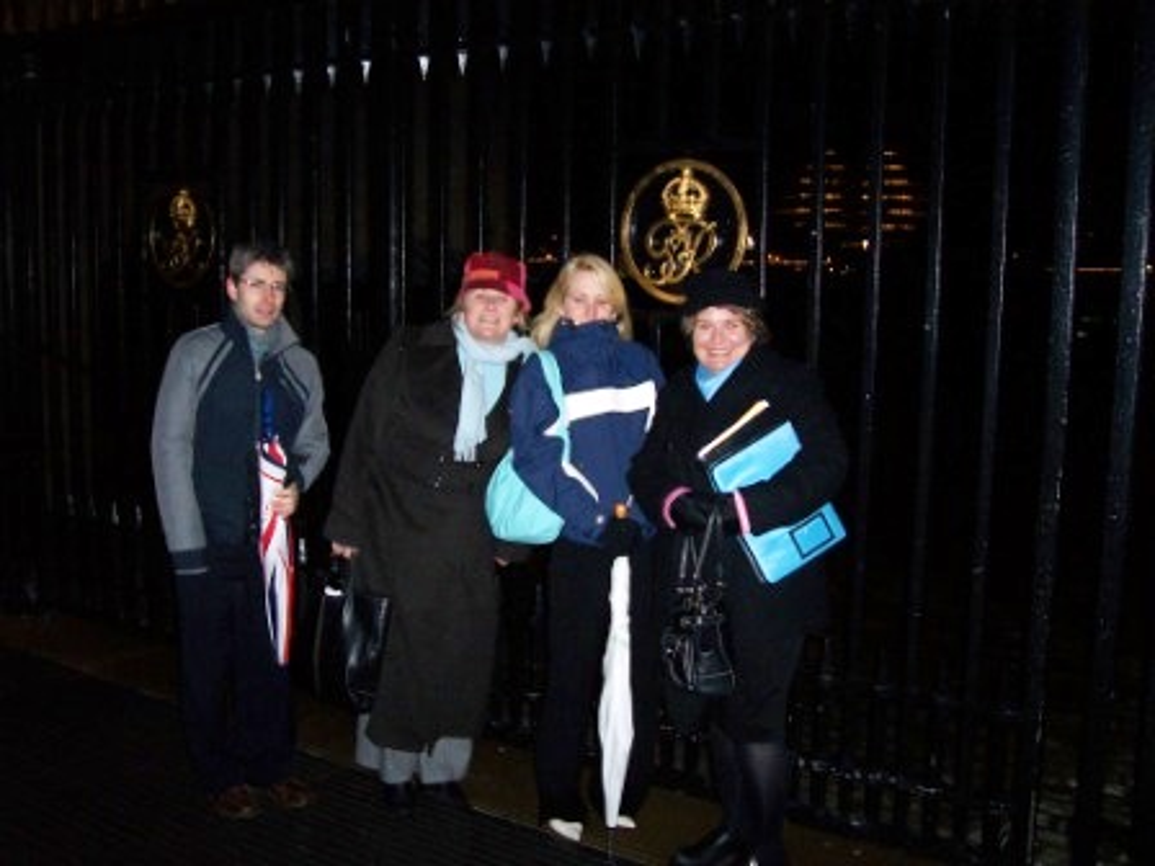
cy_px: 433
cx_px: 578
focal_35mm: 37
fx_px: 1235
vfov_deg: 38.7
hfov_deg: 50.1
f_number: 2.8
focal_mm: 5.6
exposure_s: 1/60
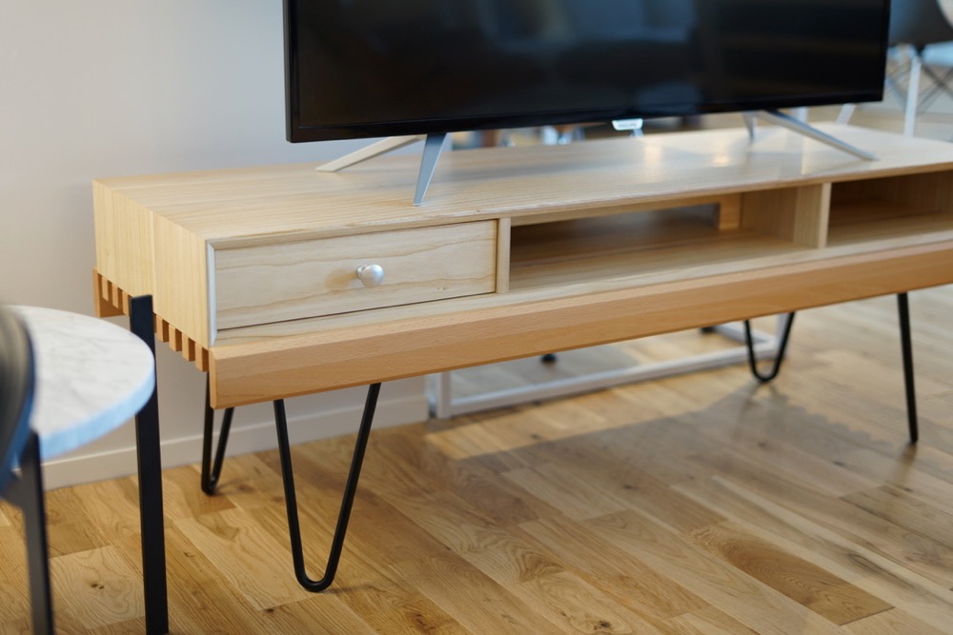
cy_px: 318
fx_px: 1324
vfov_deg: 27.0
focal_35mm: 50
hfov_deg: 39.6
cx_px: 476
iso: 320
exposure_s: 1/60
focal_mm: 50
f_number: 2
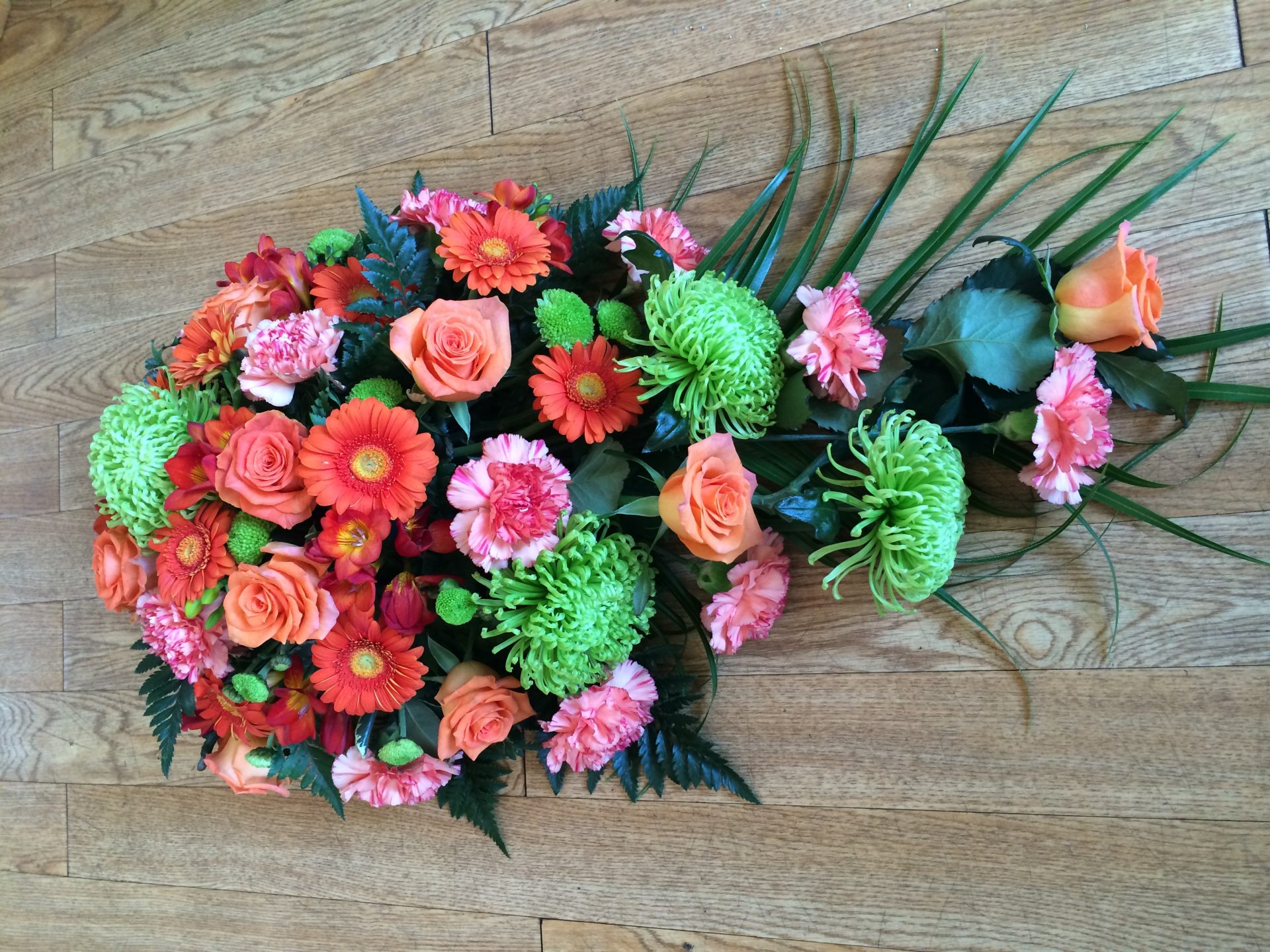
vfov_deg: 46.8
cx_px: 635
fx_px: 1101
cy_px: 476
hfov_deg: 60.0
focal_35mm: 30
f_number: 2.2
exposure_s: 1/30
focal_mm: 4.12
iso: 125
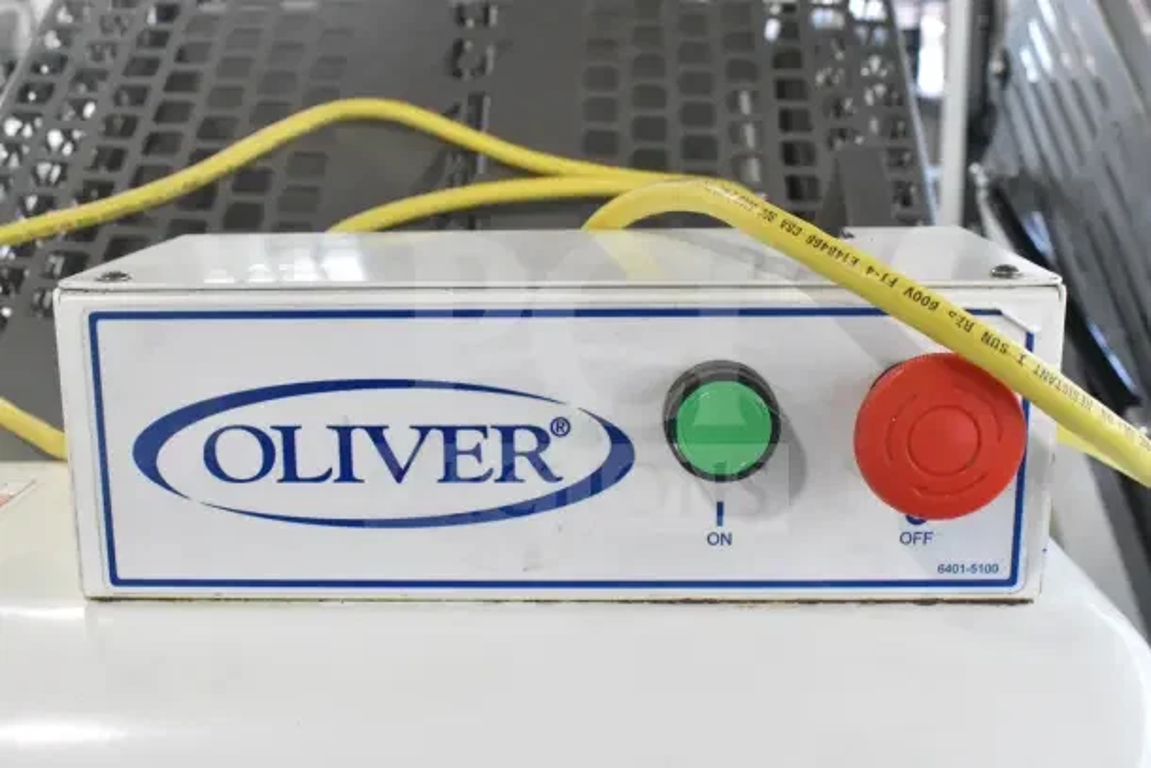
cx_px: 576
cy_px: 384
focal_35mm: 42
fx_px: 1343
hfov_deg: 46.4
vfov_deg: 31.9
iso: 6400
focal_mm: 28
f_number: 8
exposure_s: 1/250
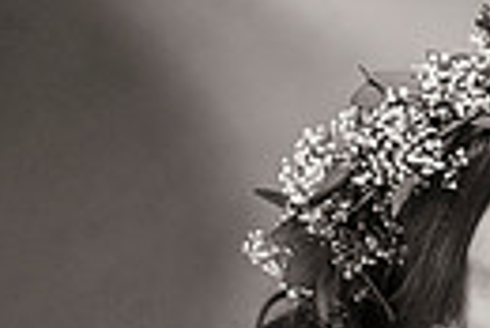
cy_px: 270
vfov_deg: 4.4
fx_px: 4265
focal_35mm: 313
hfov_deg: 6.5
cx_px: 780
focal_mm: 70
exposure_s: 1/160
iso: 1600
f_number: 2.8
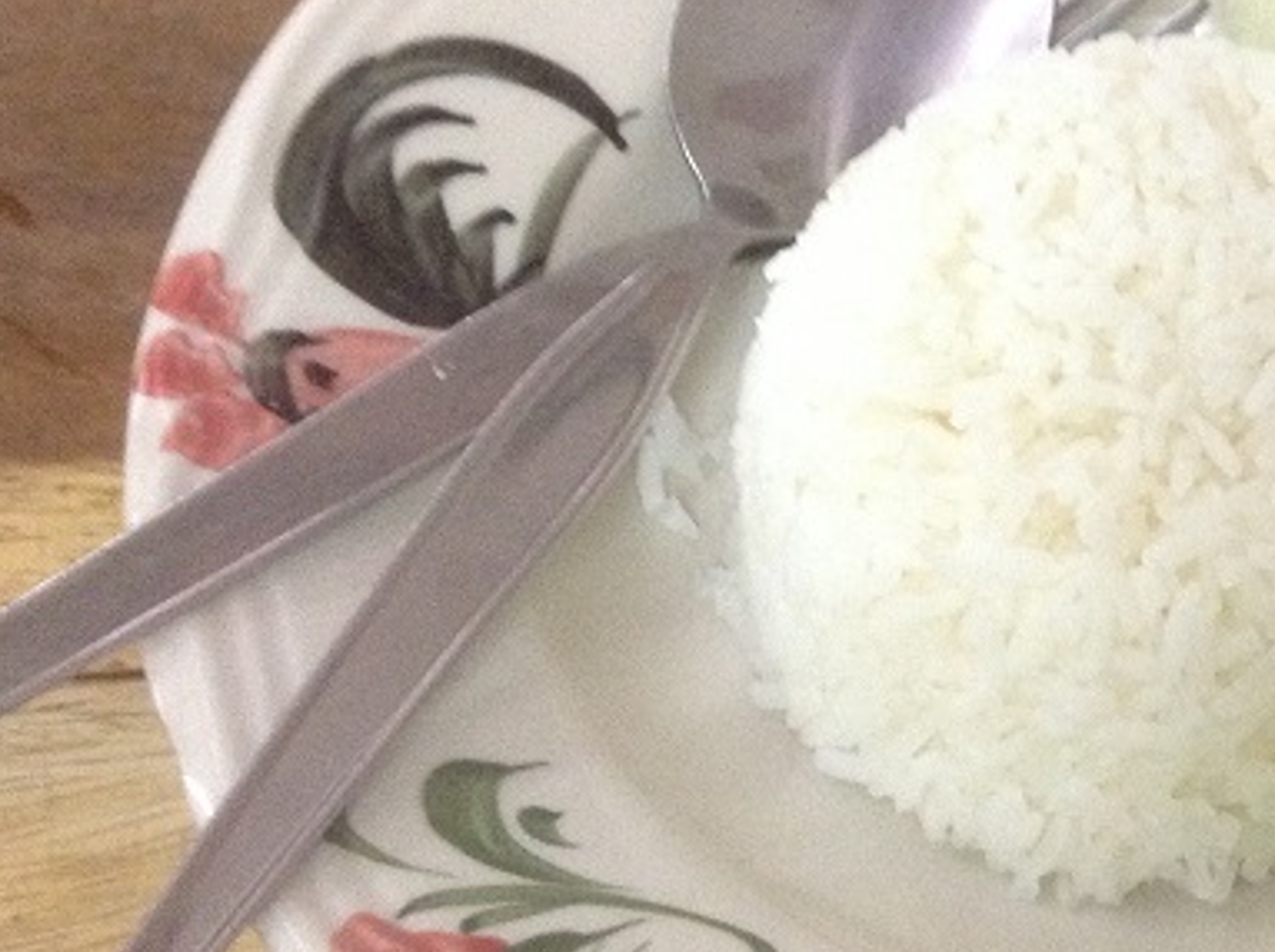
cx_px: 1182
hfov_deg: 27.8
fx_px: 2464
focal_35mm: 67
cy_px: 361
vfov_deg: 21.8
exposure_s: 1/15
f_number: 2.4
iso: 320
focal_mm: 3.3
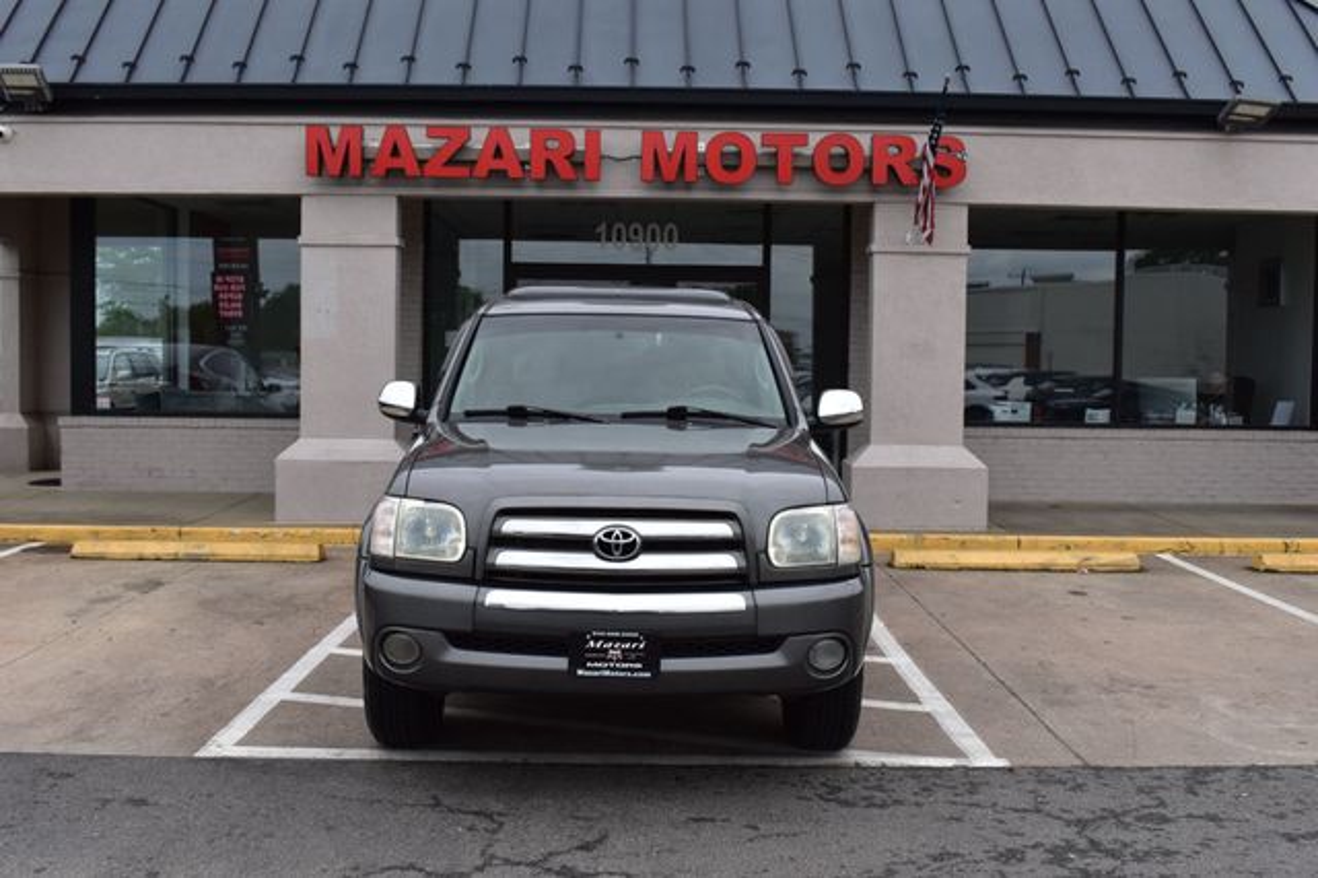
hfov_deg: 51.3
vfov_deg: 35.5
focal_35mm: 38
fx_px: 1372
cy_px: 439
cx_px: 659
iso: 400
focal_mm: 25
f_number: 10
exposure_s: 1/320
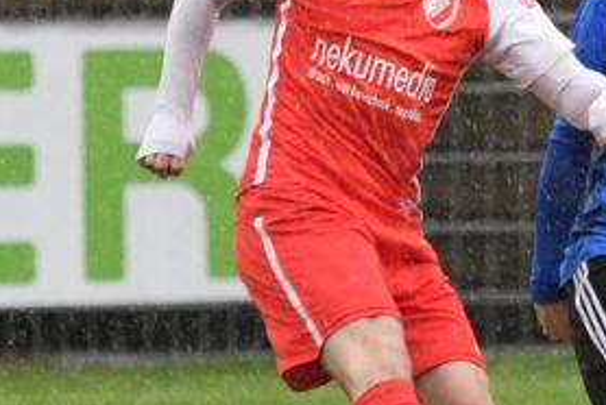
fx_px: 34864
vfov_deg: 0.7
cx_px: 678
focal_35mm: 2069
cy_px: 41
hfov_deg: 1.0
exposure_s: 1/500
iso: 2800
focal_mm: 320
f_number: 5.6
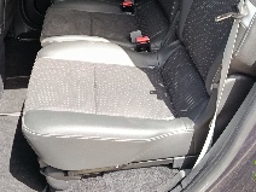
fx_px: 348
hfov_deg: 40.2
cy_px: 6
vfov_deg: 29.1
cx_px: 97
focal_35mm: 47
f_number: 1.7
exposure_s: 1/100
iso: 79
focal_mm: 5.24
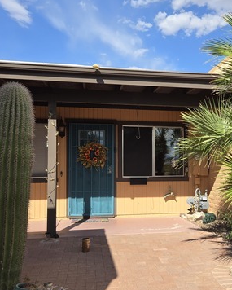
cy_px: 160
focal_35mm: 42
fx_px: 360
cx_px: 164
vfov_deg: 43.8
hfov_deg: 35.2
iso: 25
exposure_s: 1/1343
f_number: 1.8
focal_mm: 5.4
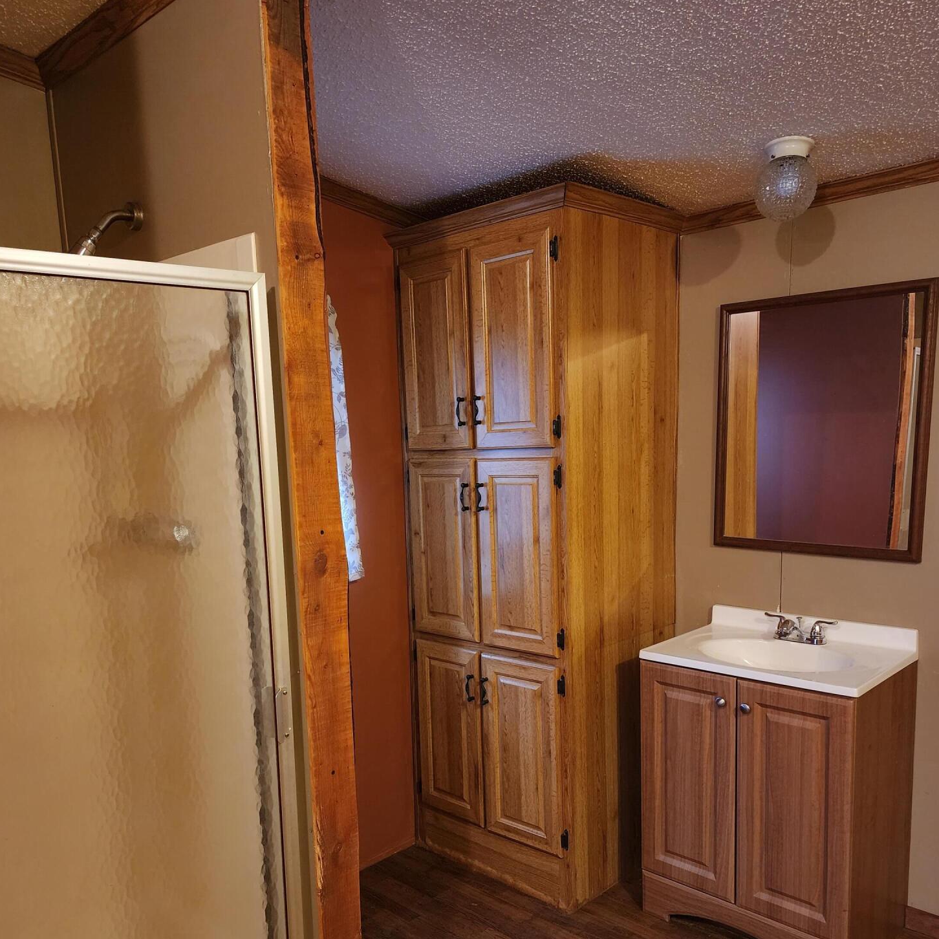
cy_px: 562
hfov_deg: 57.3
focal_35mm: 28
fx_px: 859
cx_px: 462
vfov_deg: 56.9
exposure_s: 1/30
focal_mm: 6.4
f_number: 1.8
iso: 640
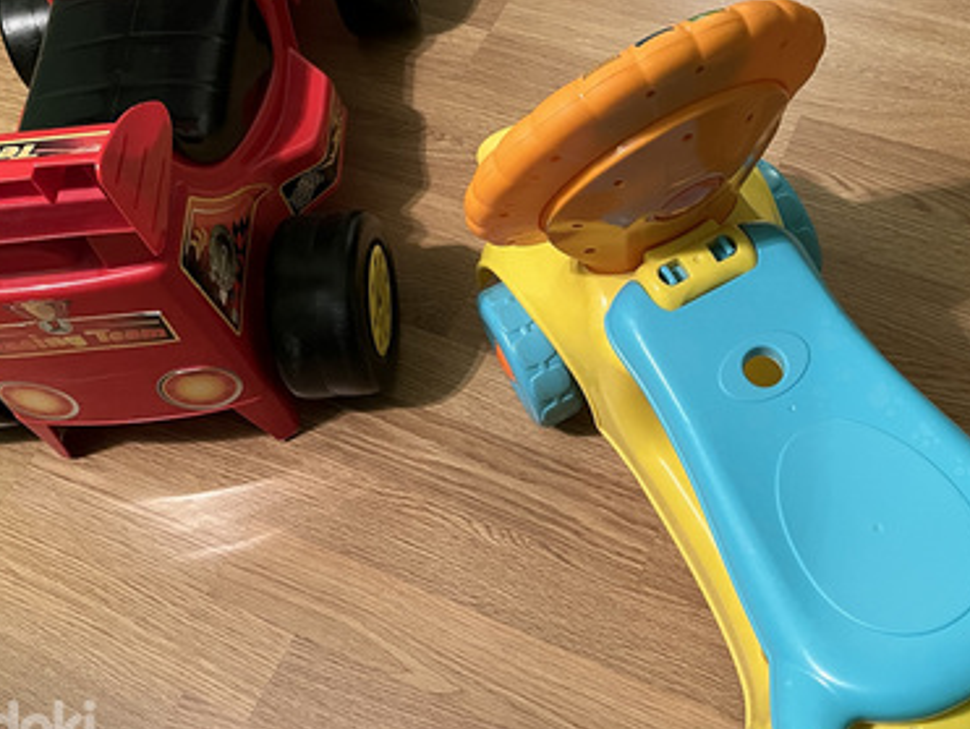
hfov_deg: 44.3
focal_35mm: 42
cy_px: 227
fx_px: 1178
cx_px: 620
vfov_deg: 34.0
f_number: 1.6
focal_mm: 5.1
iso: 500
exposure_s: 1/50
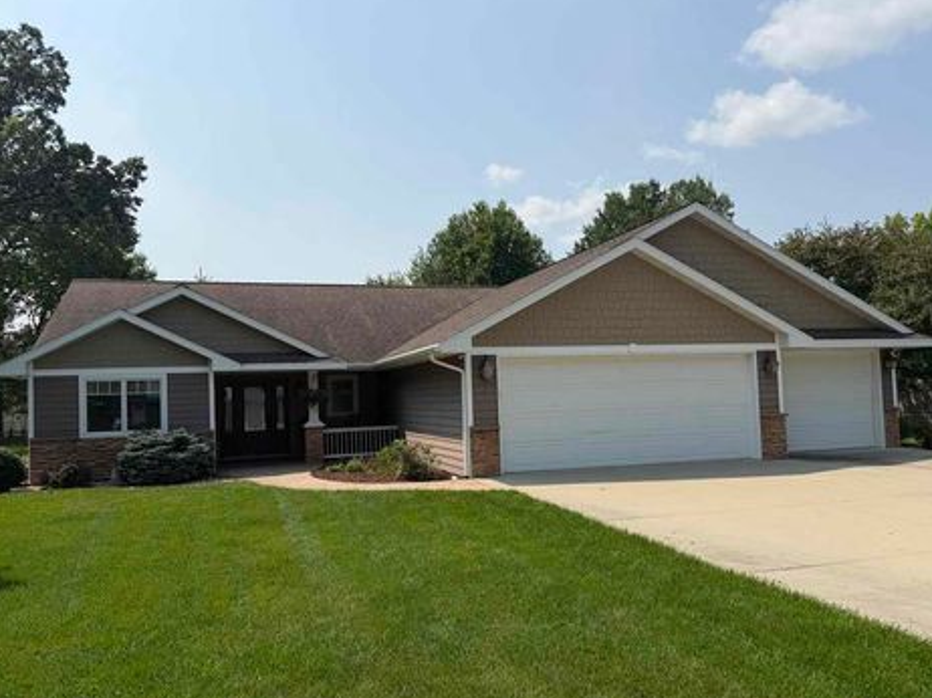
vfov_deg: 53.0
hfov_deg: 67.3
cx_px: 438
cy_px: 364
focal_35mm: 26
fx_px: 700
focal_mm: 6.76
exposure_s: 1/7353
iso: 80
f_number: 1.78
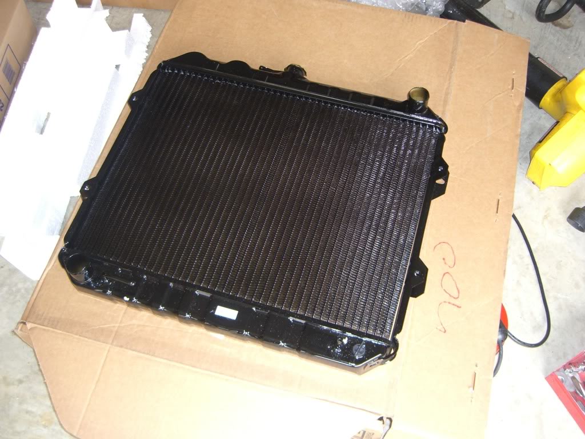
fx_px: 642
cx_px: 292
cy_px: 220
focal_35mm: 38
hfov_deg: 49.0
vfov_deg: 37.7
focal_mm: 7.9
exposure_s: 1/60
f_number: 2.8
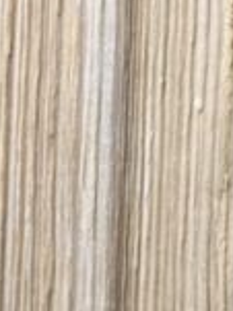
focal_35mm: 815
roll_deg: +1.4
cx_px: 58
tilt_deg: -7.0
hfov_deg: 1.8
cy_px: -16
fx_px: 7325
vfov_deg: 2.4
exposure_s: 1/50
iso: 320
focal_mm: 15.66
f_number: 2.8
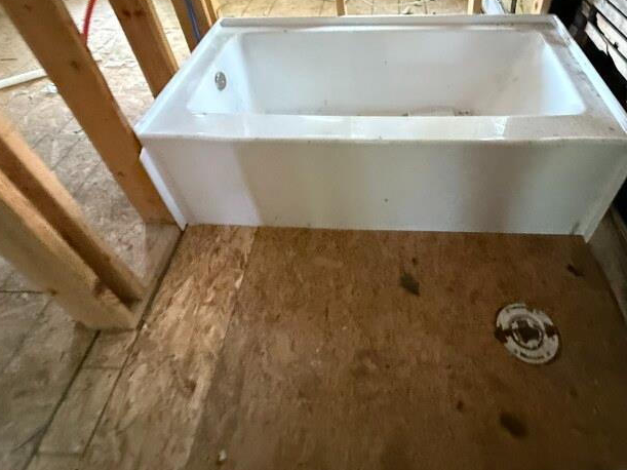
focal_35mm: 22
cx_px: 364
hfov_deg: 75.8
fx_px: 398
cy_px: 141
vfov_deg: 59.0
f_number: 2.2
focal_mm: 2.22
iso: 1000
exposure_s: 1/60
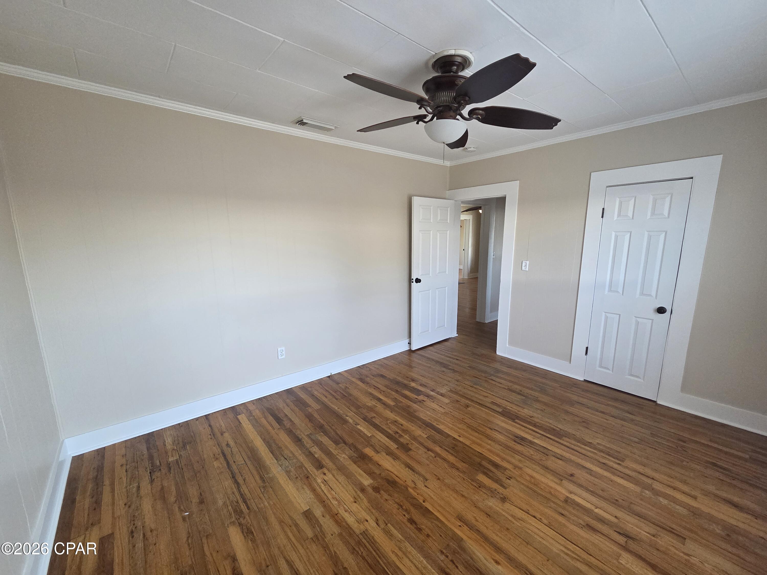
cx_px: 384
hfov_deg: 106.2
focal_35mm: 13
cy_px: 288
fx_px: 288
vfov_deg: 89.9
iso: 500
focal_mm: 2.2
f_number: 2.2
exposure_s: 1/240
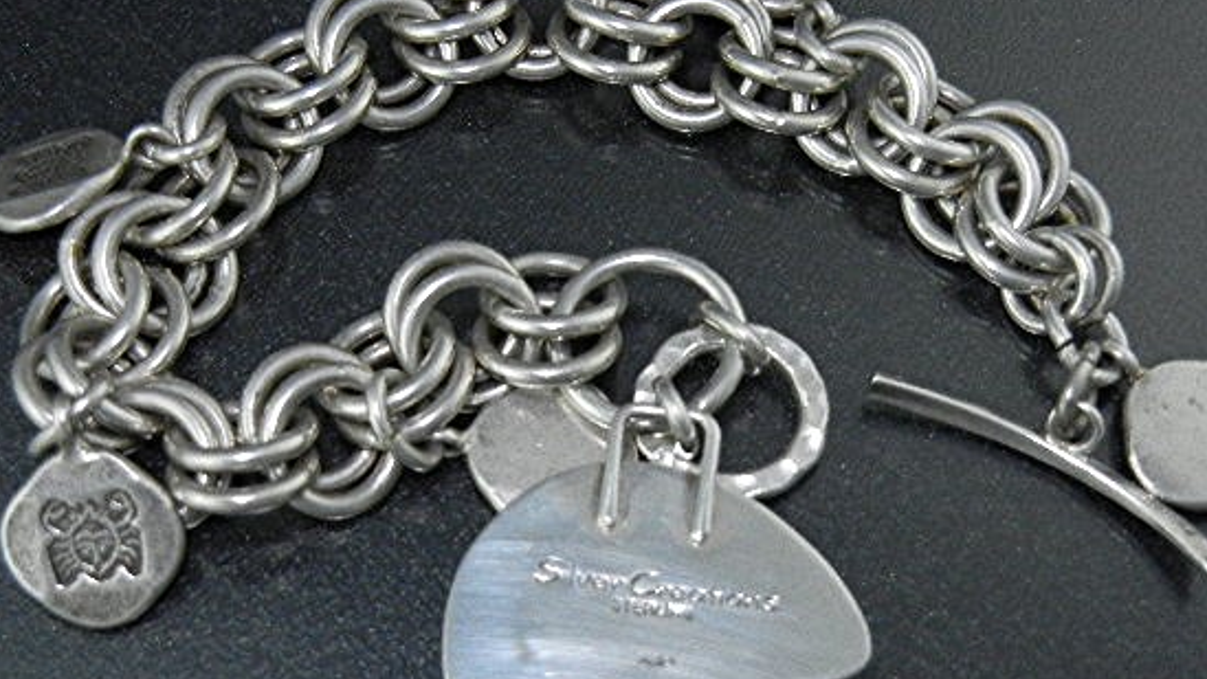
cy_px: 371
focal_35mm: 66
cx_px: 616
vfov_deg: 18.3
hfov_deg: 31.9
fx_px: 2113
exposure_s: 1/30
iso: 800
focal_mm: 9.3
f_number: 7.8
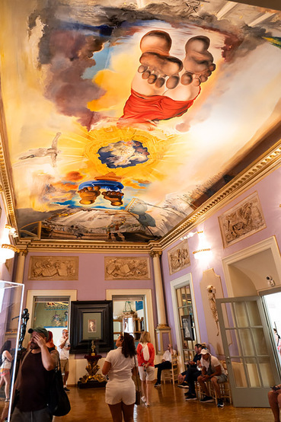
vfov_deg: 73.8
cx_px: 140
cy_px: 211
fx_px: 281
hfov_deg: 53.1
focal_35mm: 24
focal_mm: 24
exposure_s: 1/30
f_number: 5
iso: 1600
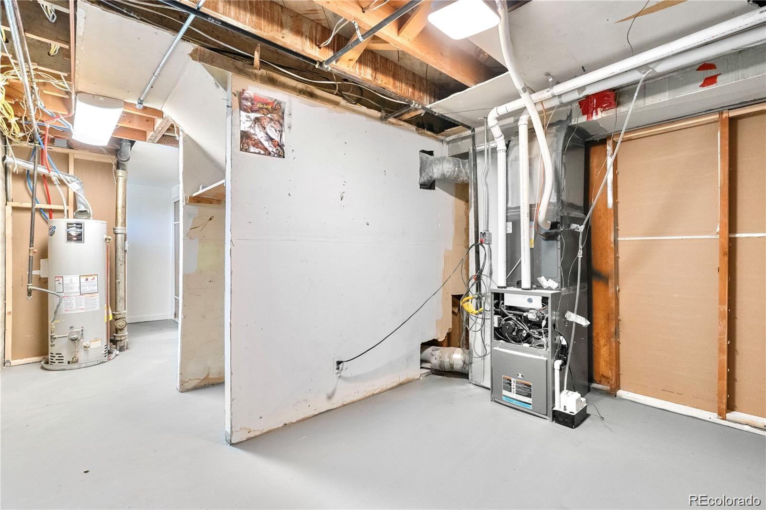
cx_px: 383
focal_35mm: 16
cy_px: 255
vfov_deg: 73.7
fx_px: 340
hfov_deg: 96.7
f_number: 8
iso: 2000
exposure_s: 1/15
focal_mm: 16
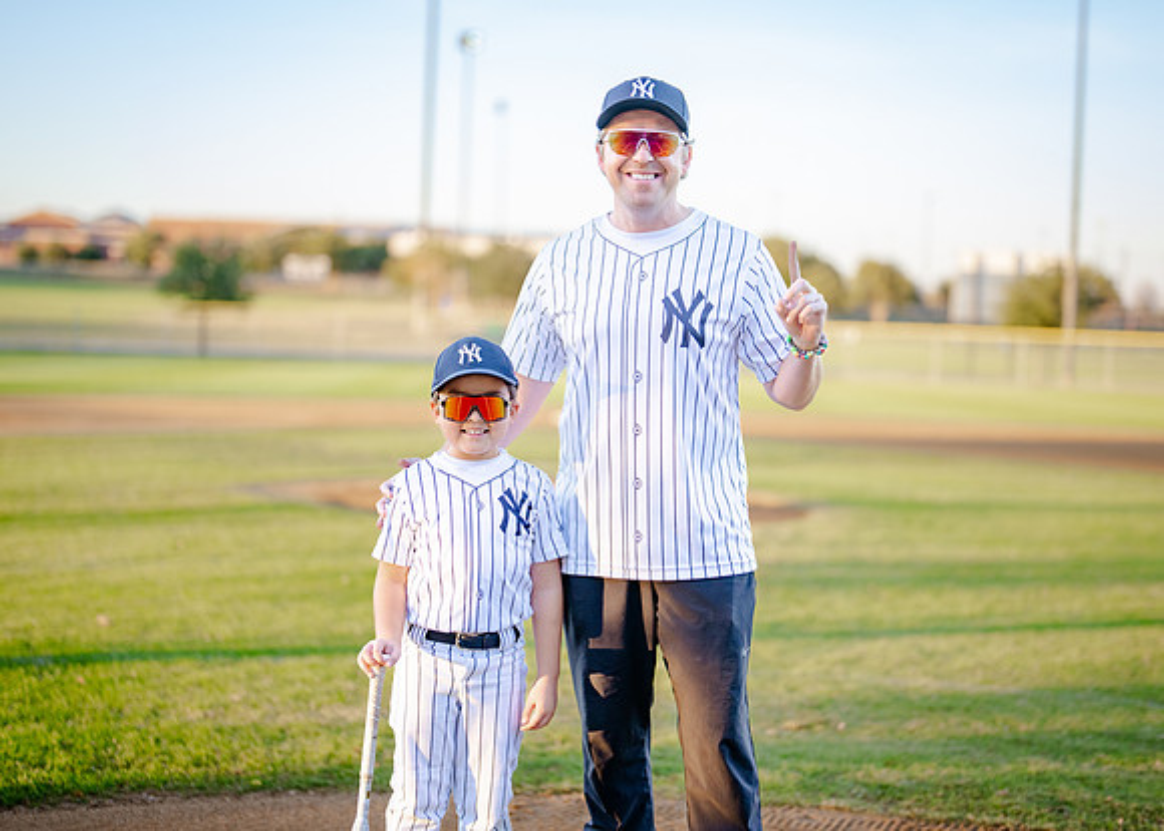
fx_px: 2003
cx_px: 611
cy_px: 388
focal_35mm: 61
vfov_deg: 23.4
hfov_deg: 32.4
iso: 250
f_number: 1.2
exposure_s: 1/1600
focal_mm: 50
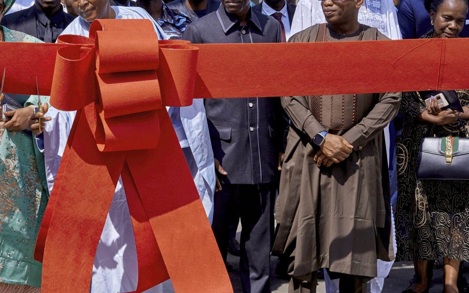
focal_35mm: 96
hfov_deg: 21.2
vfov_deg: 13.6
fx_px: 1227
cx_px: 52
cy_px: 115
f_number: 7.1
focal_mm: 50
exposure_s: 1/640
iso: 250
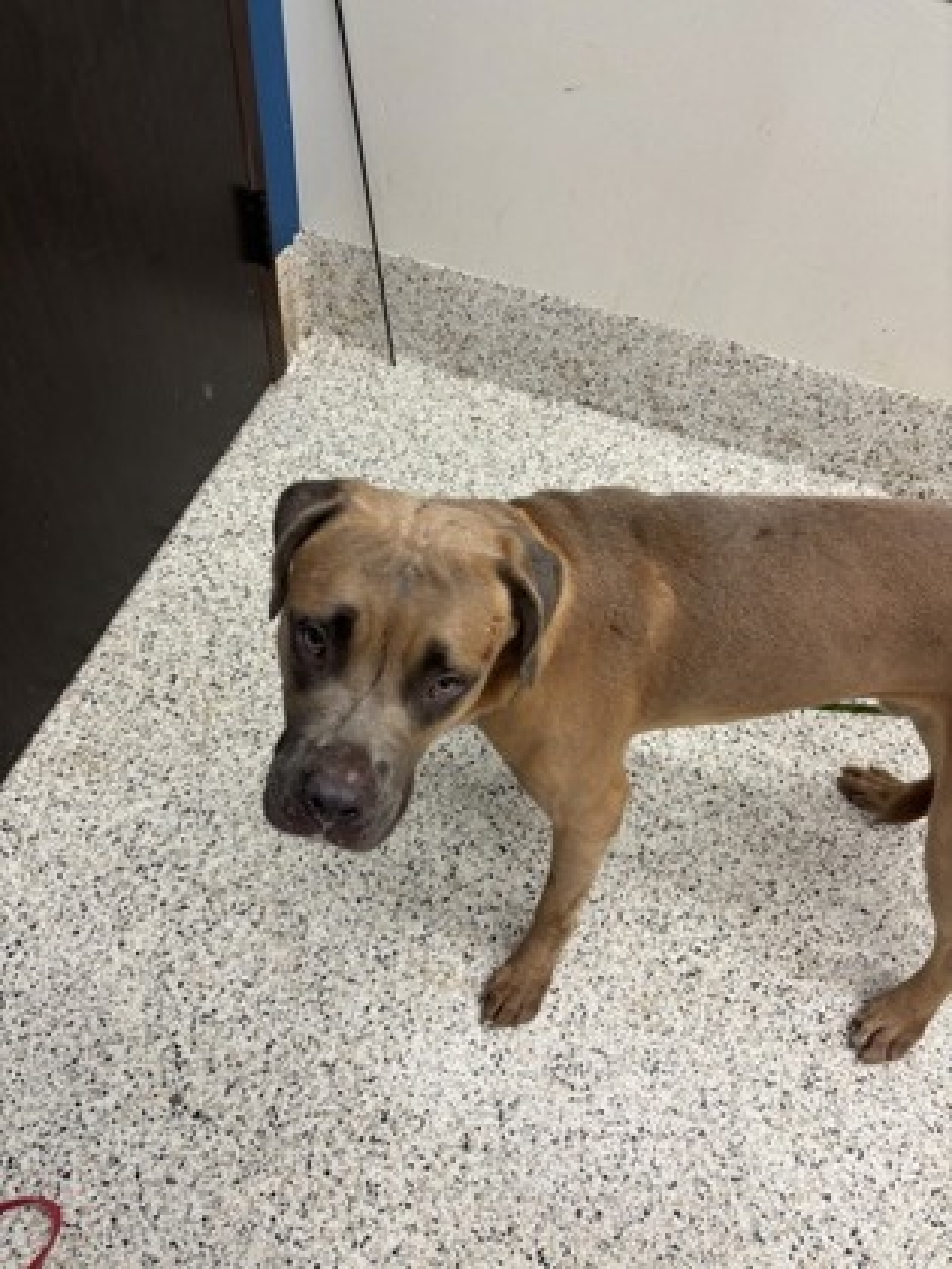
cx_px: 476
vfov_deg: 67.3
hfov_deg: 53.1
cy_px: 634
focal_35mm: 26
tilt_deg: -53.9
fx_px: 953
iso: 100
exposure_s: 1/121
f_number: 1.6
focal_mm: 5.96
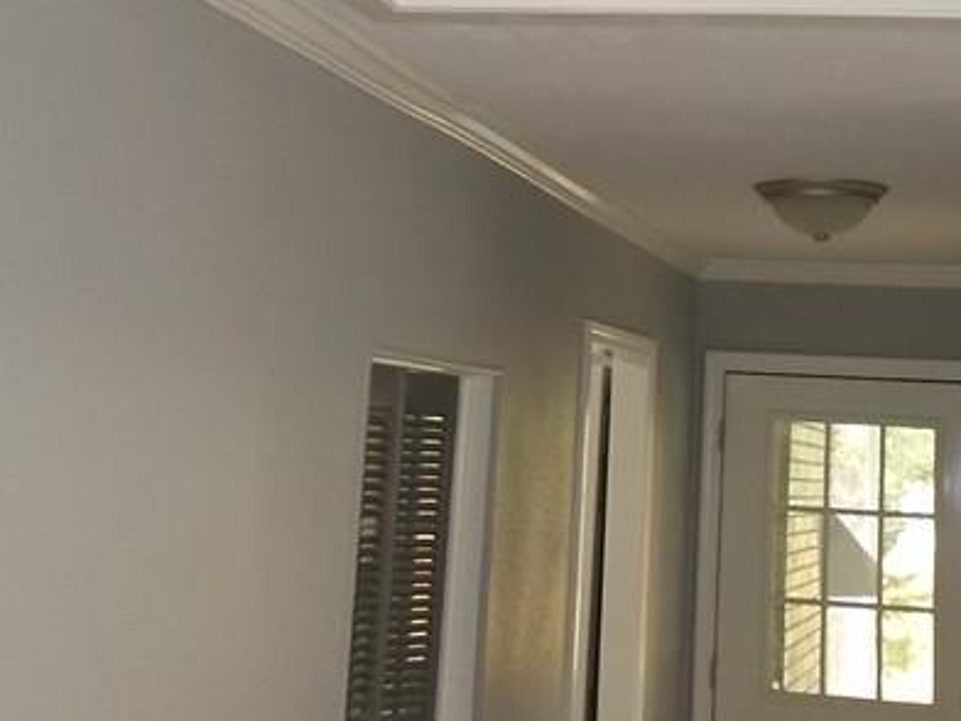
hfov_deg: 28.5
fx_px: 1888
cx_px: 549
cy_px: 2
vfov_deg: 20.9
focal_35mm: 68
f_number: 3.2
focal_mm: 4.6
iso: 200
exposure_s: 1/25
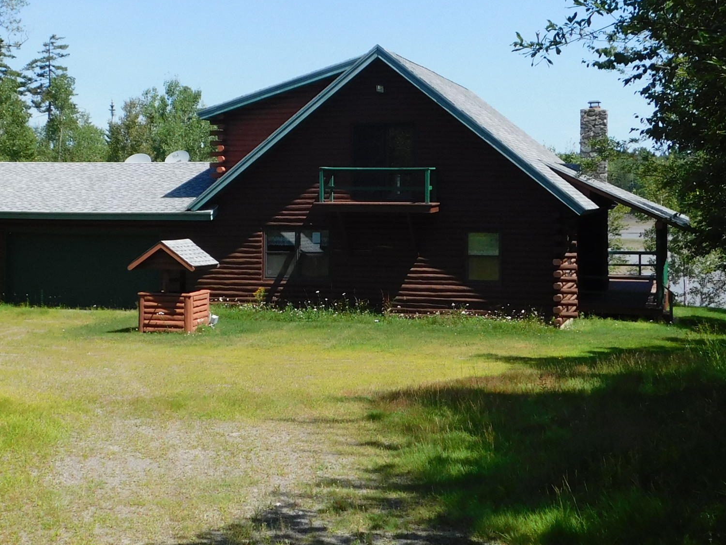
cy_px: 160
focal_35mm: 60
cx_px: 292
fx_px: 1258
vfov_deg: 24.2
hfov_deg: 32.1
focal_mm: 5.3
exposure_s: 1/1000
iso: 125
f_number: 3.2
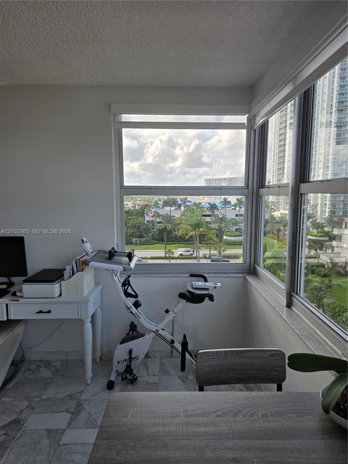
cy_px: 232
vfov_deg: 73.9
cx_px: 174
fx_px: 308
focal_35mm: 23
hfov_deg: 58.9
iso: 80
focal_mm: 6.25
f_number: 1.7
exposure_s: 1/2169
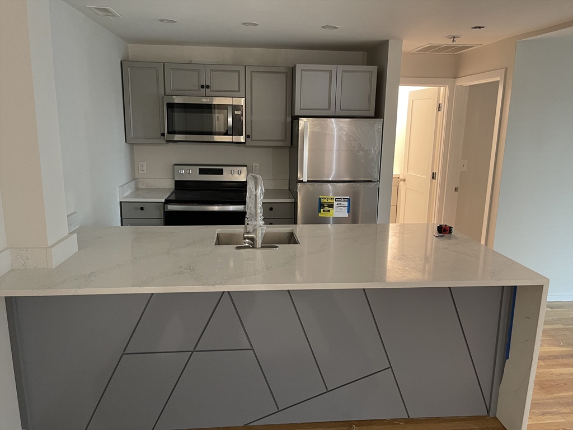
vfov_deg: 53.1
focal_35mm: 26
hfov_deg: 67.3
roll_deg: -1.3
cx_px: 286
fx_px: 430
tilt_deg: -12.2
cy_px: 215
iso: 400
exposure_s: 1/40
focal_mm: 5.1
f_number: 1.6
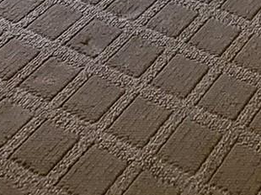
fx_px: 648
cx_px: 358
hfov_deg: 20.4
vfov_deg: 10.5
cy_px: -424
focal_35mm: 86
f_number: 2.2
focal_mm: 2.2
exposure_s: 1/60
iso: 320
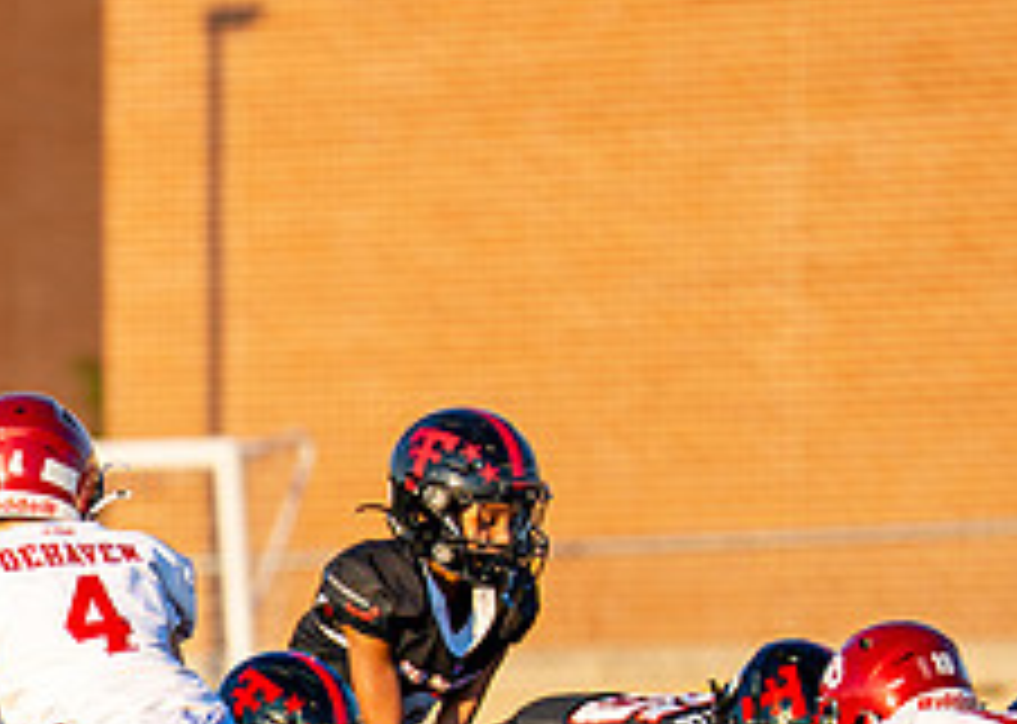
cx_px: -715
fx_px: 24875
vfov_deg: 1.7
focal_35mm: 862
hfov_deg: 2.3
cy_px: 878
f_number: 2.8
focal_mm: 200
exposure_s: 1/1000
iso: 100
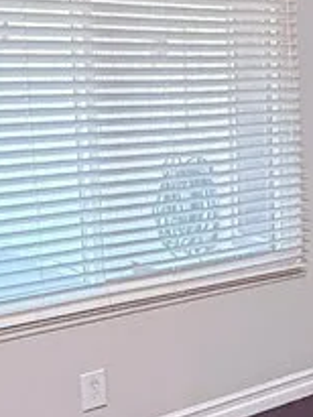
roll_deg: -0.1
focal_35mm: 70
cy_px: 181
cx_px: 370
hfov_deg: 19.8
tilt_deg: -6.3
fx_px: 843
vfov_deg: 27.7
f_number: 2.2
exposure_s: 1/60
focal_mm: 2.22
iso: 640
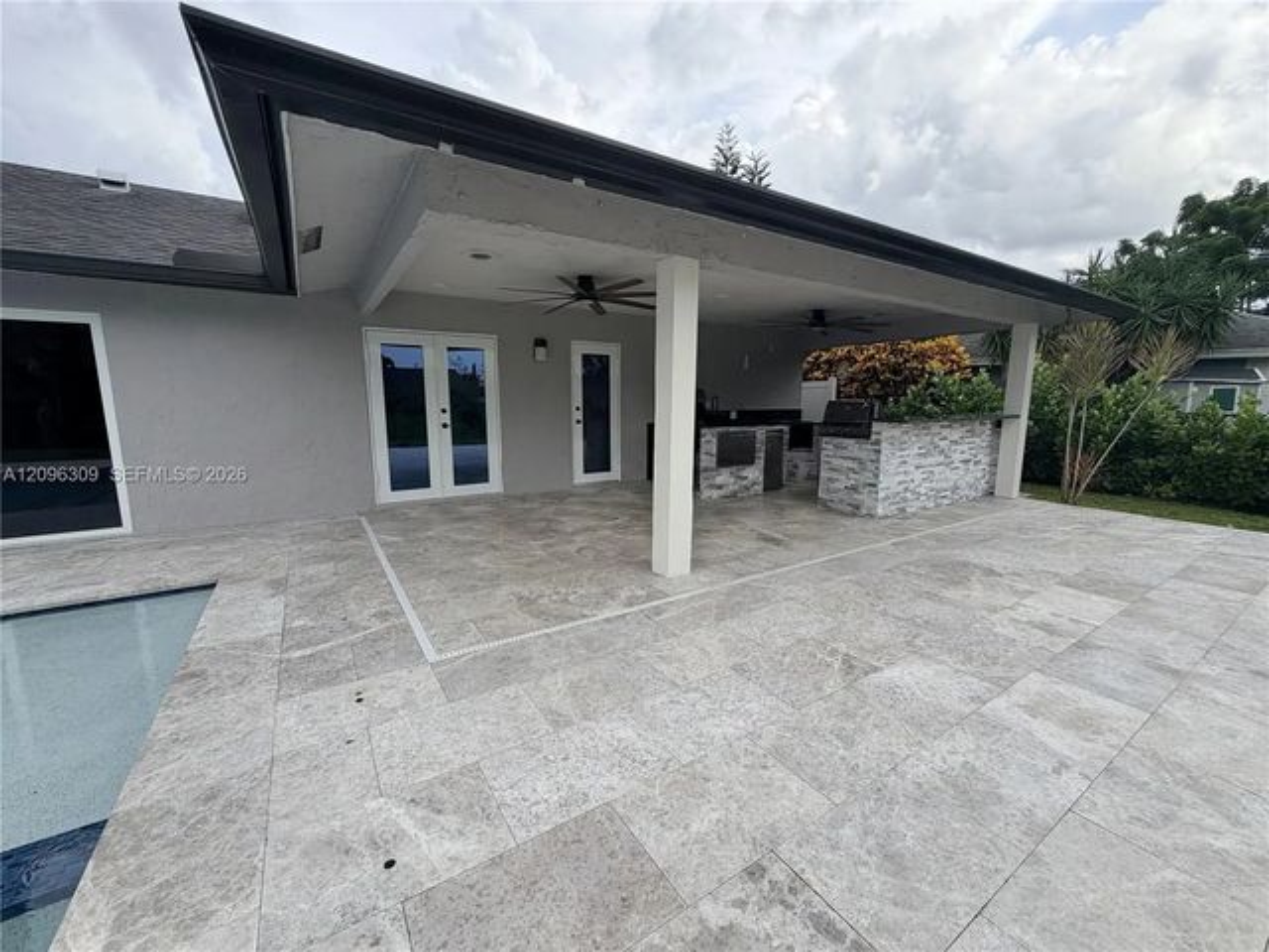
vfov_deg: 85.7
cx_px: 634
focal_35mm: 14
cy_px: 476
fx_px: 513
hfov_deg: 102.1
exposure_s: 1/590
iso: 40
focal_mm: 2.22
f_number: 2.2
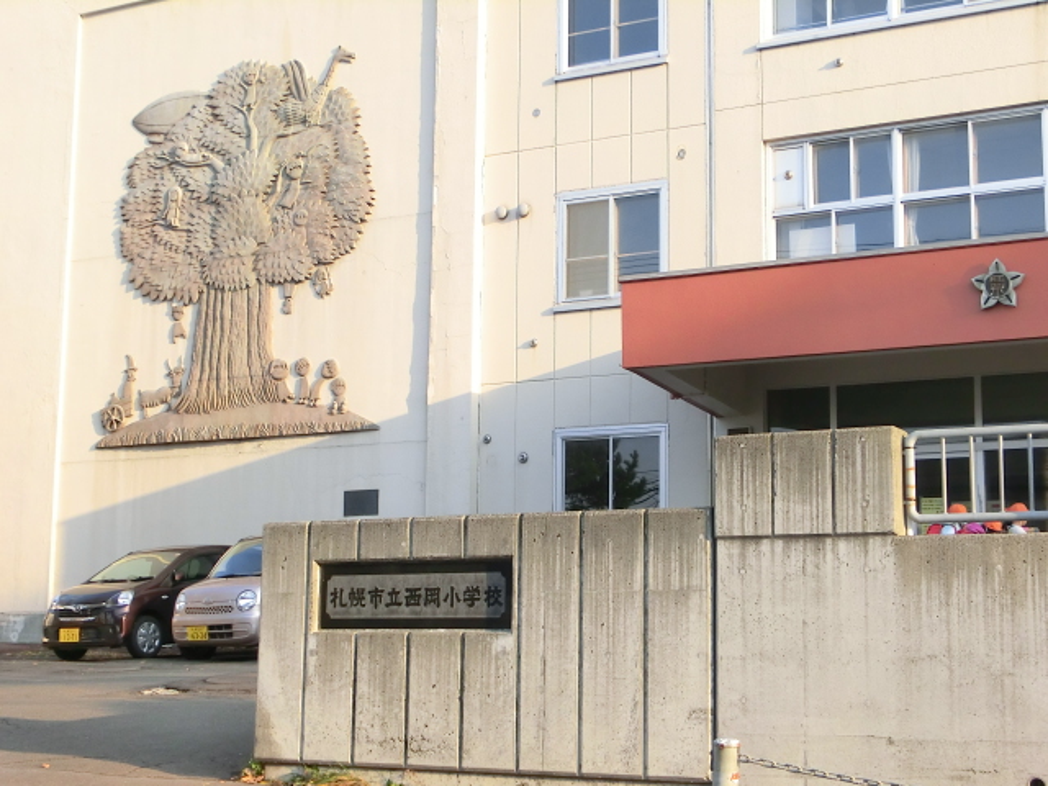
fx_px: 1907
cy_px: 393
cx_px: 524
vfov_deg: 23.3
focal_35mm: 63
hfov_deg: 30.7
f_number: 4.6
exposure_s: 1/200
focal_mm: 11.1
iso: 125
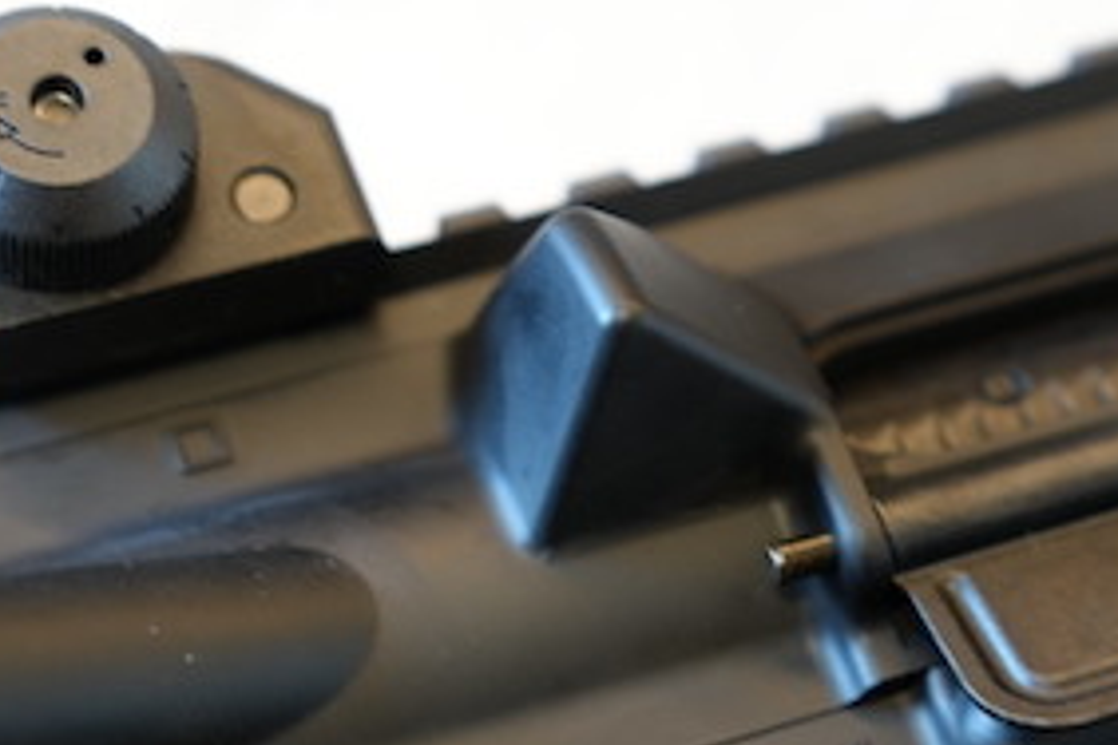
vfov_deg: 8.9
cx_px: 805
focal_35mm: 152
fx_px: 4720
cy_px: 828
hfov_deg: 13.5
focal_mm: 55
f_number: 2.8
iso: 200
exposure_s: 1/3
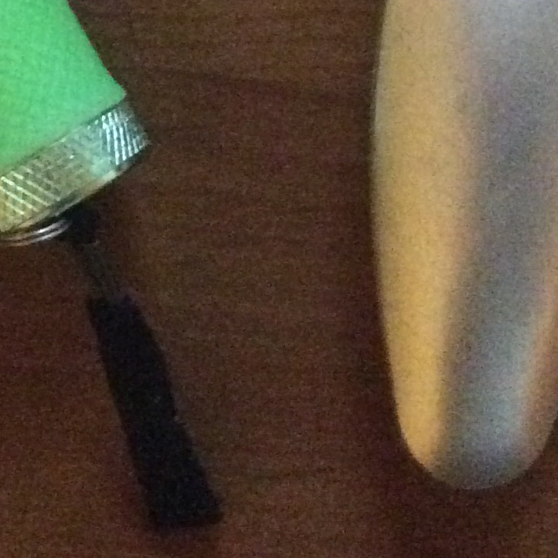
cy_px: -129
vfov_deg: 16.2
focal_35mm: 103
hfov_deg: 16.9
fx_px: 1878
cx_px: 248
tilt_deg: -85.7
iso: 800
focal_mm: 3.3
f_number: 2.4
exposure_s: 1/17
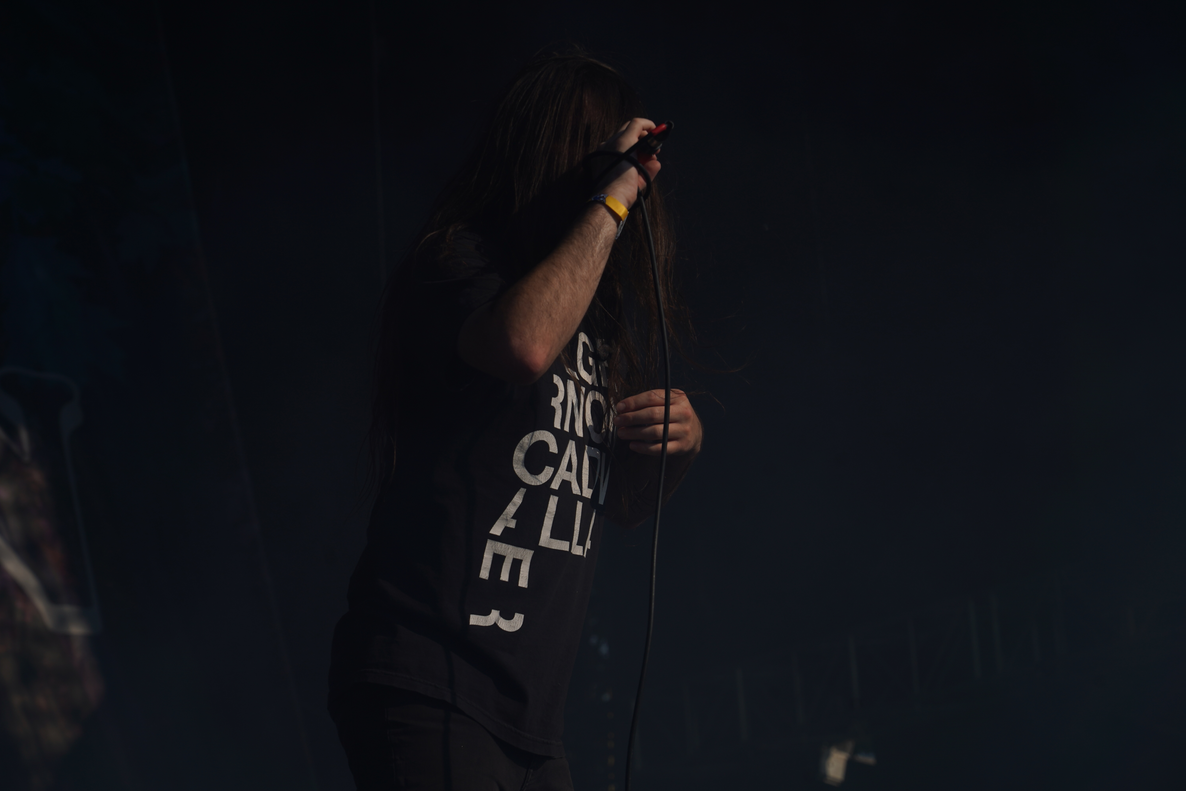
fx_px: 3459
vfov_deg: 13.0
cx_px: 593
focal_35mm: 105
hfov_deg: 19.5
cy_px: 396
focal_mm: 105
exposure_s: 1/1000
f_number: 8
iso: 100
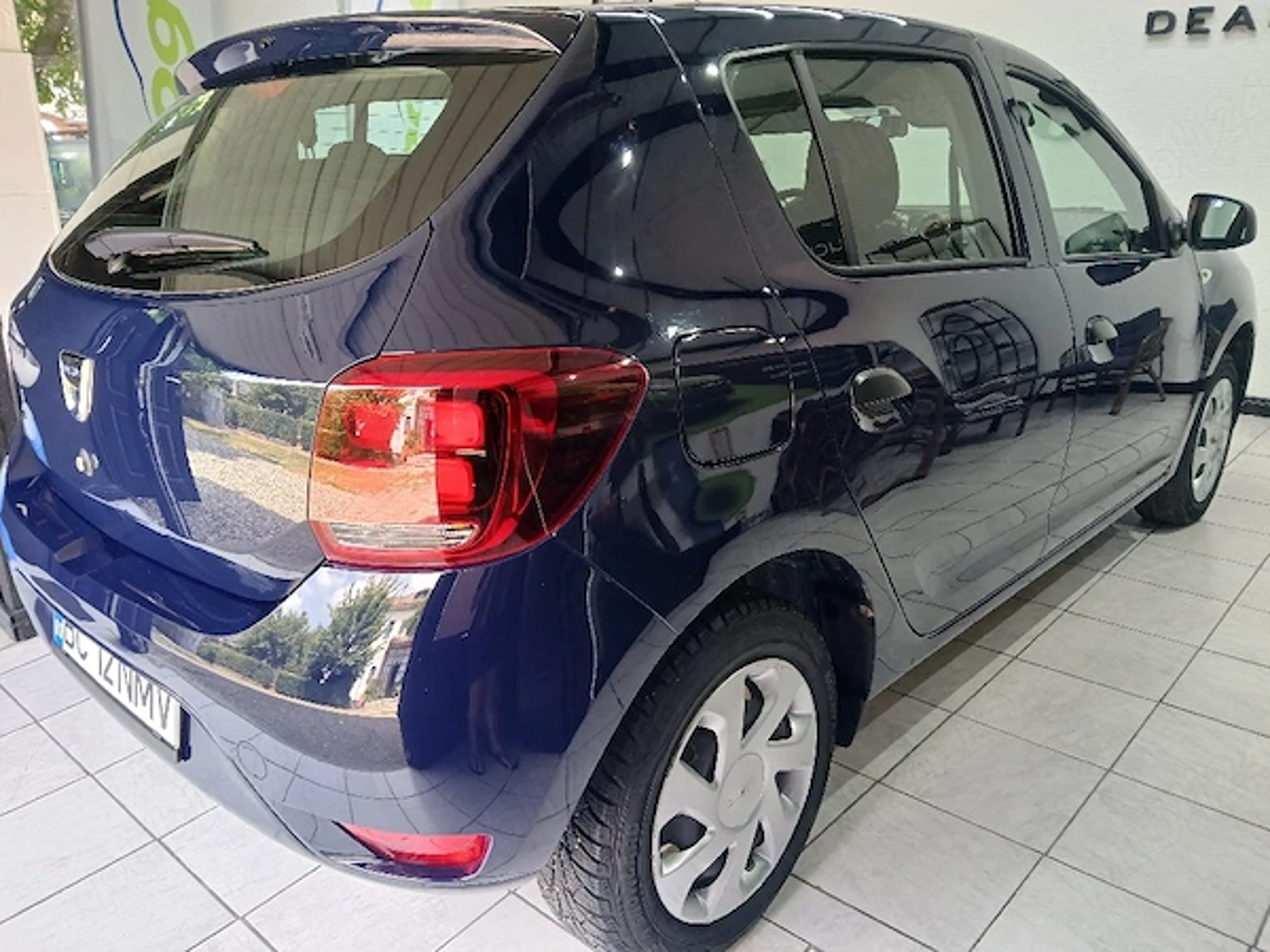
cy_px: 476
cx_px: 635
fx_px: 954
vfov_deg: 53.1
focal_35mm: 26
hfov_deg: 67.3
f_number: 1.8
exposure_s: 1/50.3
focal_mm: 3.98
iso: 100
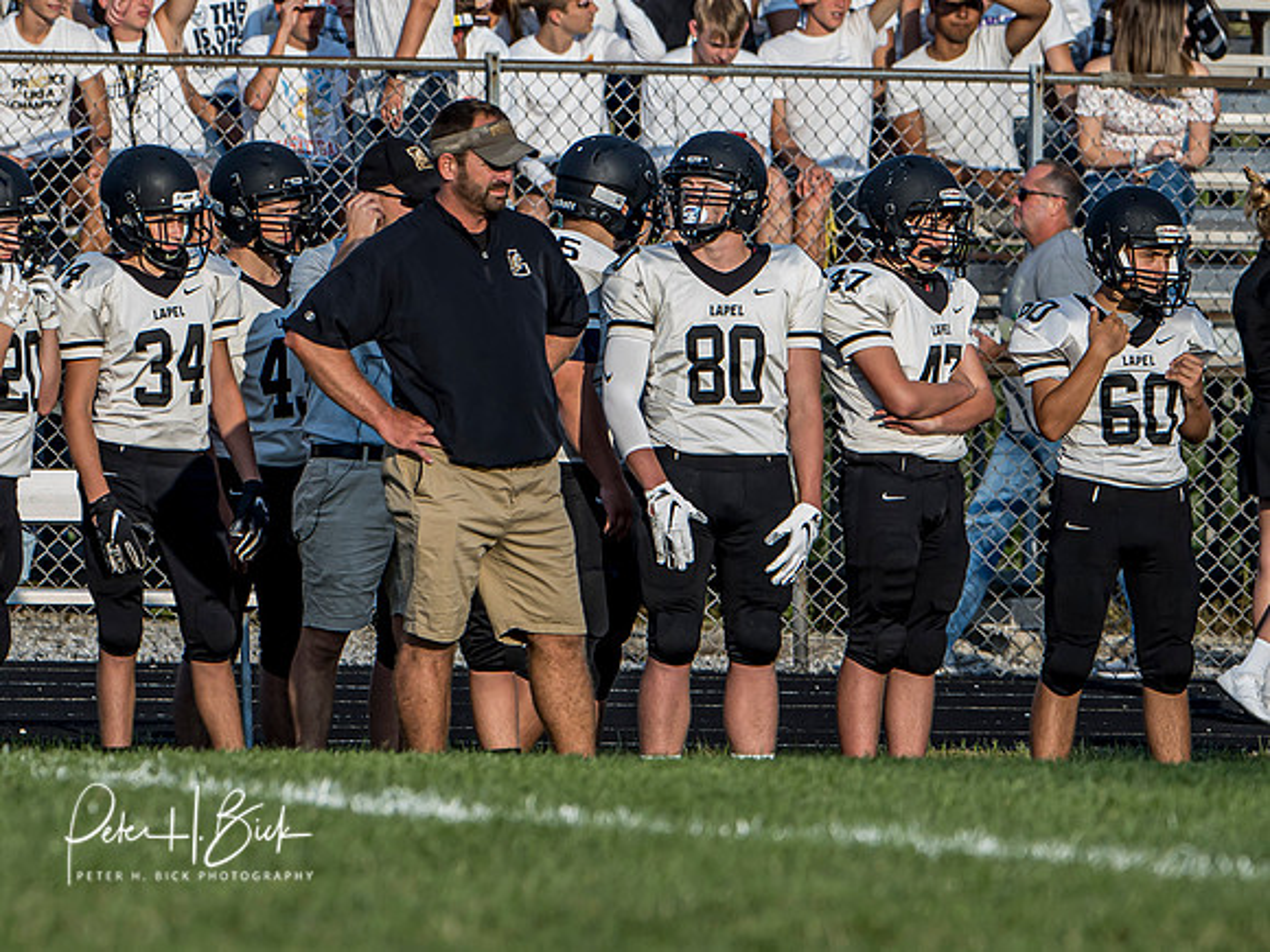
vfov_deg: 2.4
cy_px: 258
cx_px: 519
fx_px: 23139
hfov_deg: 3.1
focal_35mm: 631
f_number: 4
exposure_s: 1/1600
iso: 200
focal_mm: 200
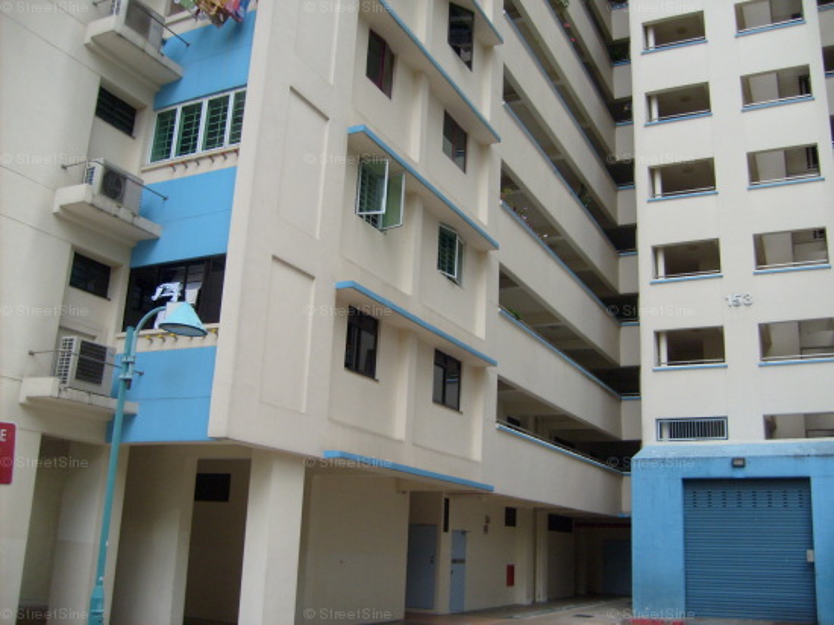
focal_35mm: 35
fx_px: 843
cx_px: 417
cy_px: 312
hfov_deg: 52.6
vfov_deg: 40.7
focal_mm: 5.8
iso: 80
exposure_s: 1/90
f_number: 7.1
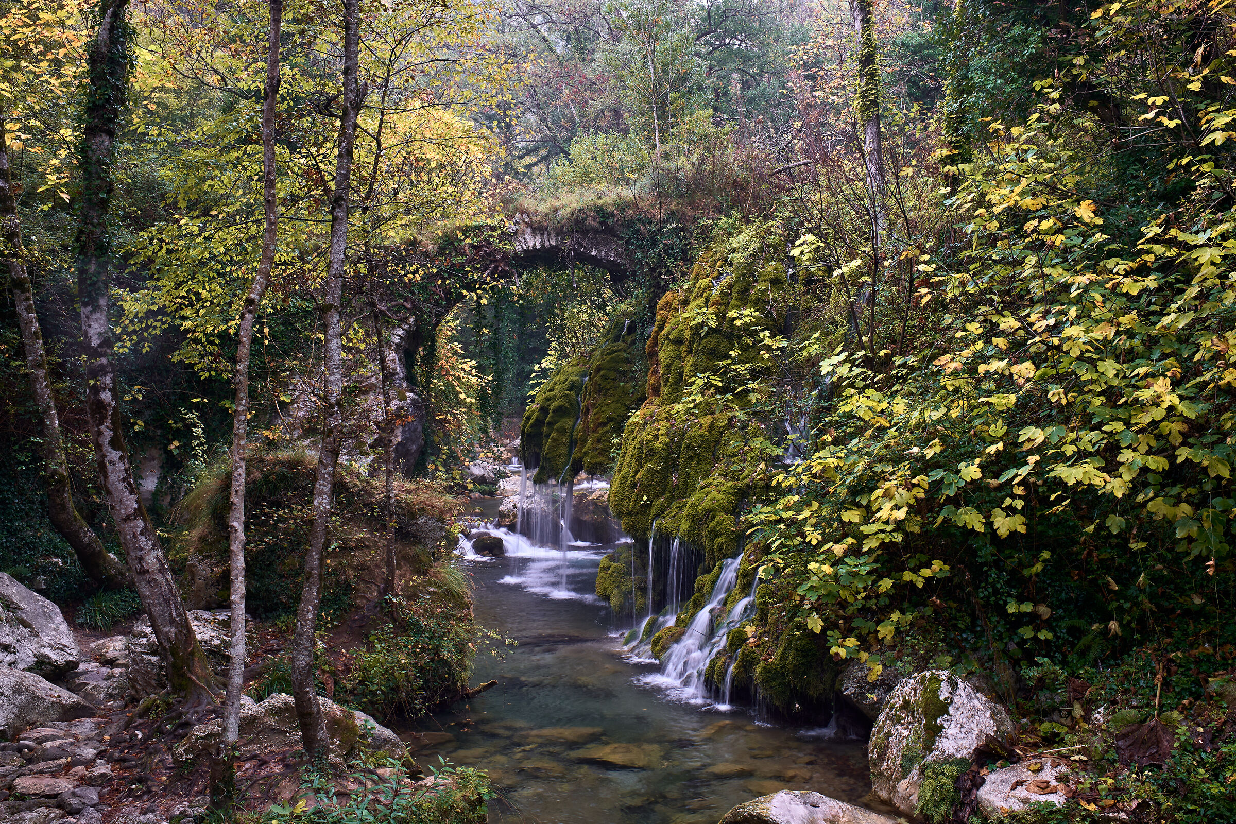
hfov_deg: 54.4
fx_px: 1202
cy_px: 412
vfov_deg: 37.9
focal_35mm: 35
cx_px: 618
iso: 250
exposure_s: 1/8
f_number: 8
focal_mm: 23
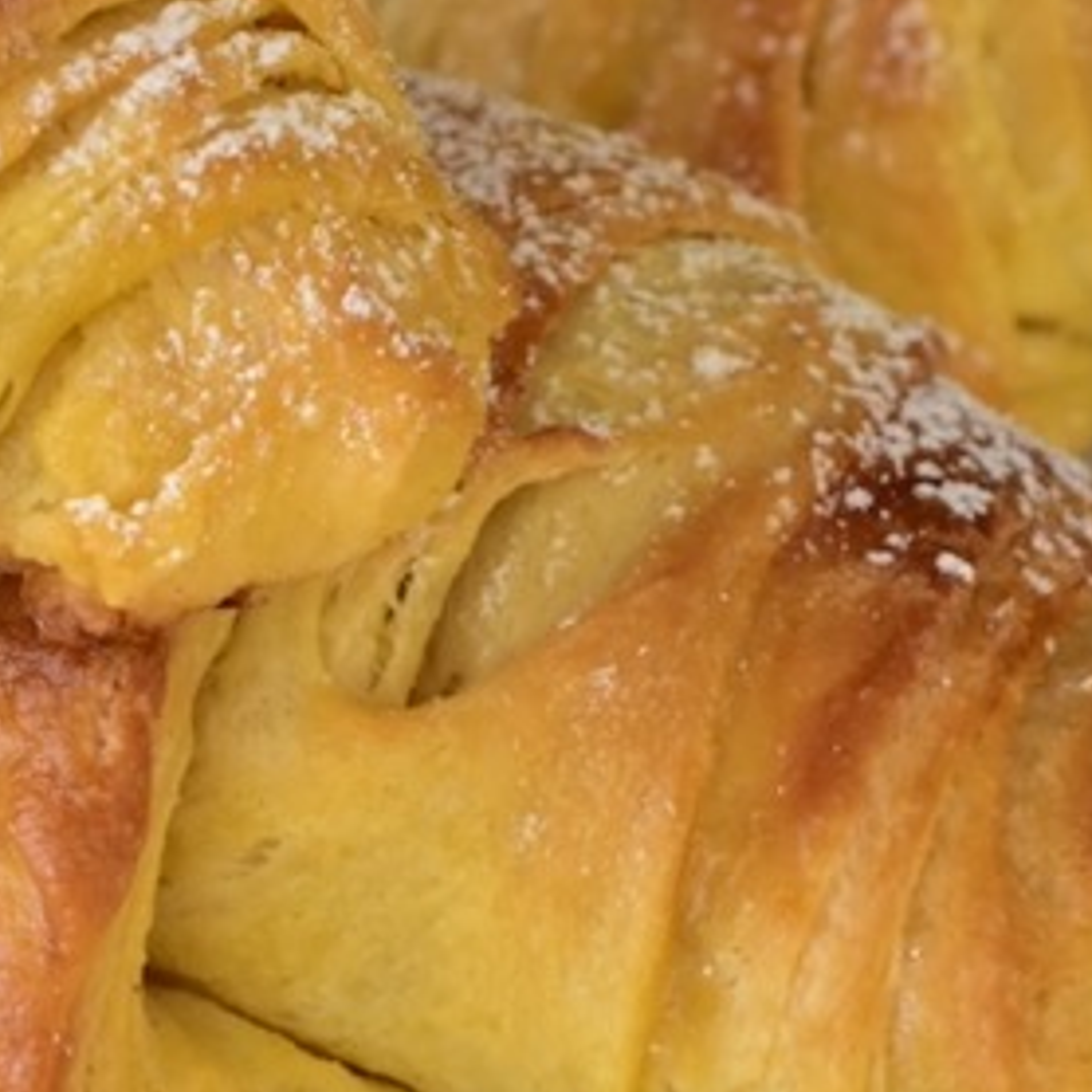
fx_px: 9815
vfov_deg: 6.4
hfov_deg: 6.2
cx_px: -931
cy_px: 436
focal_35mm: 275
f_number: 7.1
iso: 800
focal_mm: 50
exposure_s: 1/13
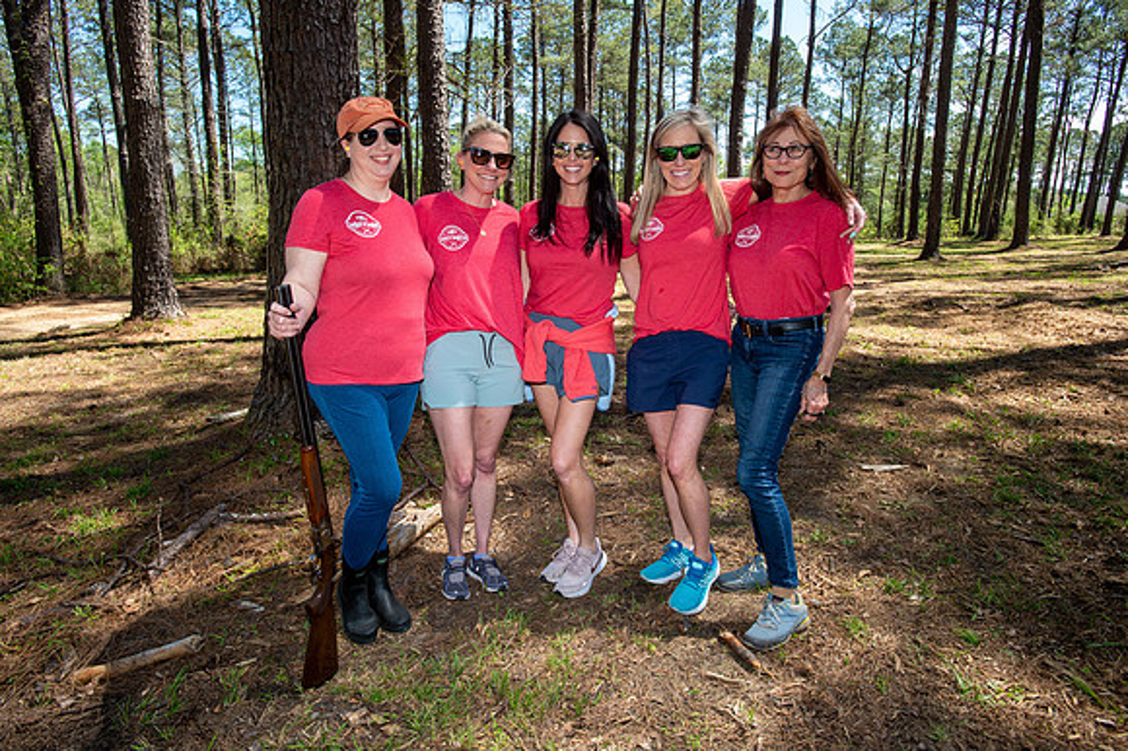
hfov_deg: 78.6
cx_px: 564
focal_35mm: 22
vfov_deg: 57.2
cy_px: 376
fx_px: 689
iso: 140
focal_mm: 22
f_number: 6.3
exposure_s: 1/100
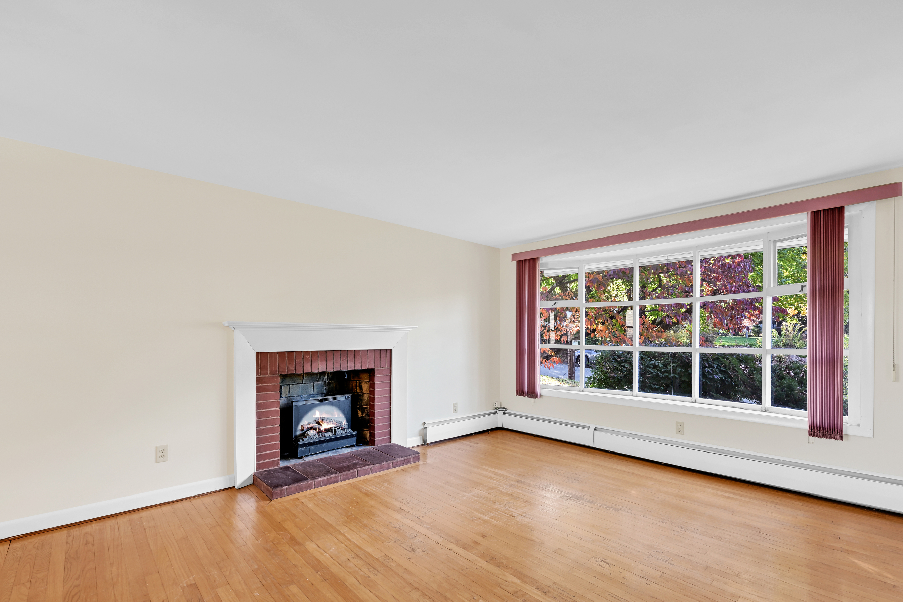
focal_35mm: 16
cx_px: 460
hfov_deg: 96.7
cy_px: 337
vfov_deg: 73.5
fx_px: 401
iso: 250
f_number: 8
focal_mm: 14
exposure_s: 1/250
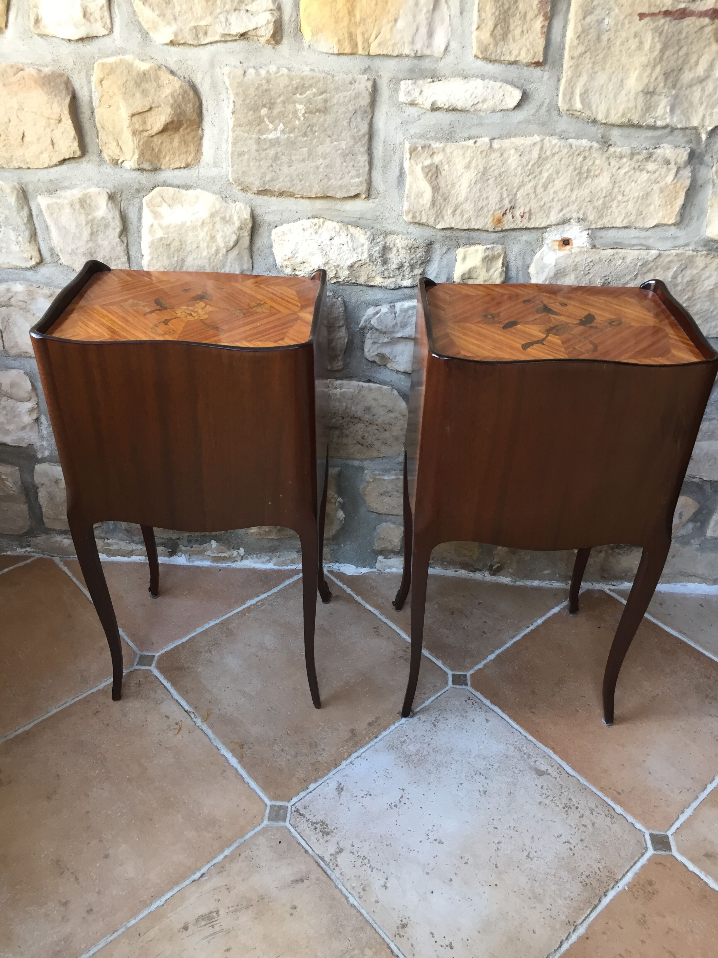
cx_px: 359
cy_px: 479
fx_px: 802
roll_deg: -0.3
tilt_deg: -35.4
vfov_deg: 61.7
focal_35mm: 29
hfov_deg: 48.2
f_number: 2.2
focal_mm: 4.15
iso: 64
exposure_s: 1/30
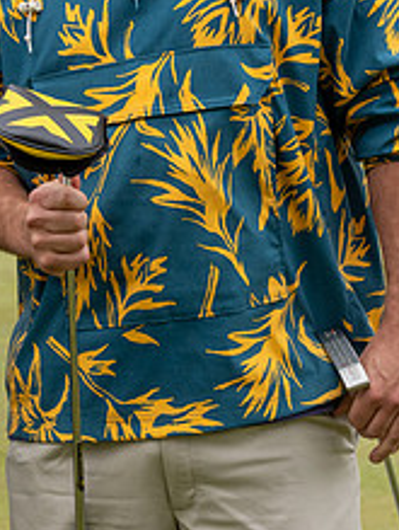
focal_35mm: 187
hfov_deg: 8.0
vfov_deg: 10.5
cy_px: 29
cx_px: 112
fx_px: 2866
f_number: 5.6
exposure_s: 1/320
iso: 900
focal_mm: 60
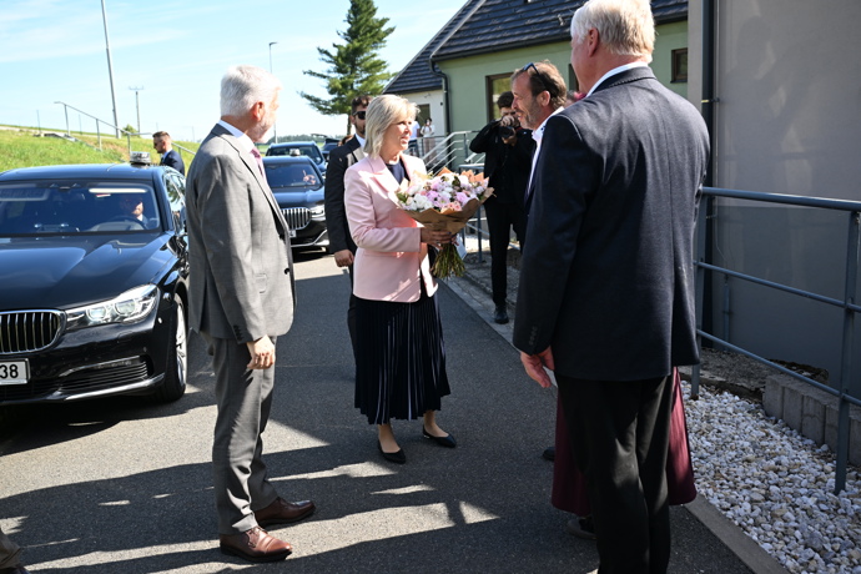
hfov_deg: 55.8
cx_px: 430
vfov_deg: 38.9
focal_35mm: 34
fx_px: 813
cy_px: 287
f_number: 5
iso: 400
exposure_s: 1/800
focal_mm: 34
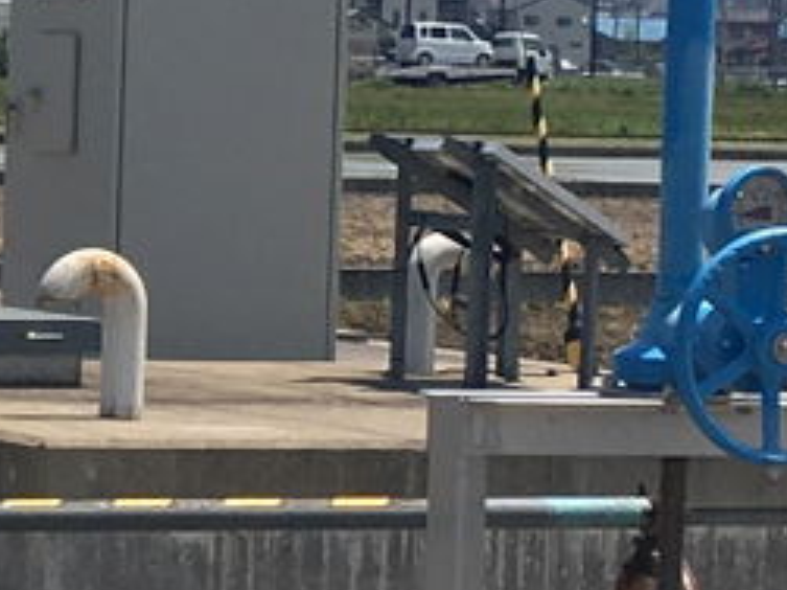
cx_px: -803
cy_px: 314
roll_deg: -1.5
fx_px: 5045
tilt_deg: -1.2
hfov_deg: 8.4
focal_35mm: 222
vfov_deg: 6.7
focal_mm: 4.15
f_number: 2.2
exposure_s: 1/2262
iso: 25
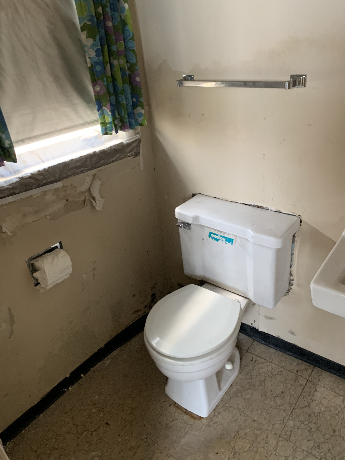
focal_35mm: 26
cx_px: 172
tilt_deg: -26.7
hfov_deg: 53.1
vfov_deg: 67.3
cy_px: 230
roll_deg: +5.4
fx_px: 346
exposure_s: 1/56
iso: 400
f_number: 1.8
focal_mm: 4.25
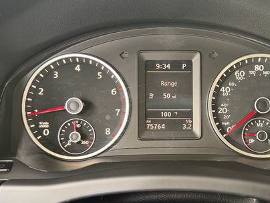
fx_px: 296
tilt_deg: -27.2
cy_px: 118
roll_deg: -1.1
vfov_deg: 37.6
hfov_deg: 48.1
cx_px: 181
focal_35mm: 38
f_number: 1.78
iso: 320
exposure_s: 1/60
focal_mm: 6.76
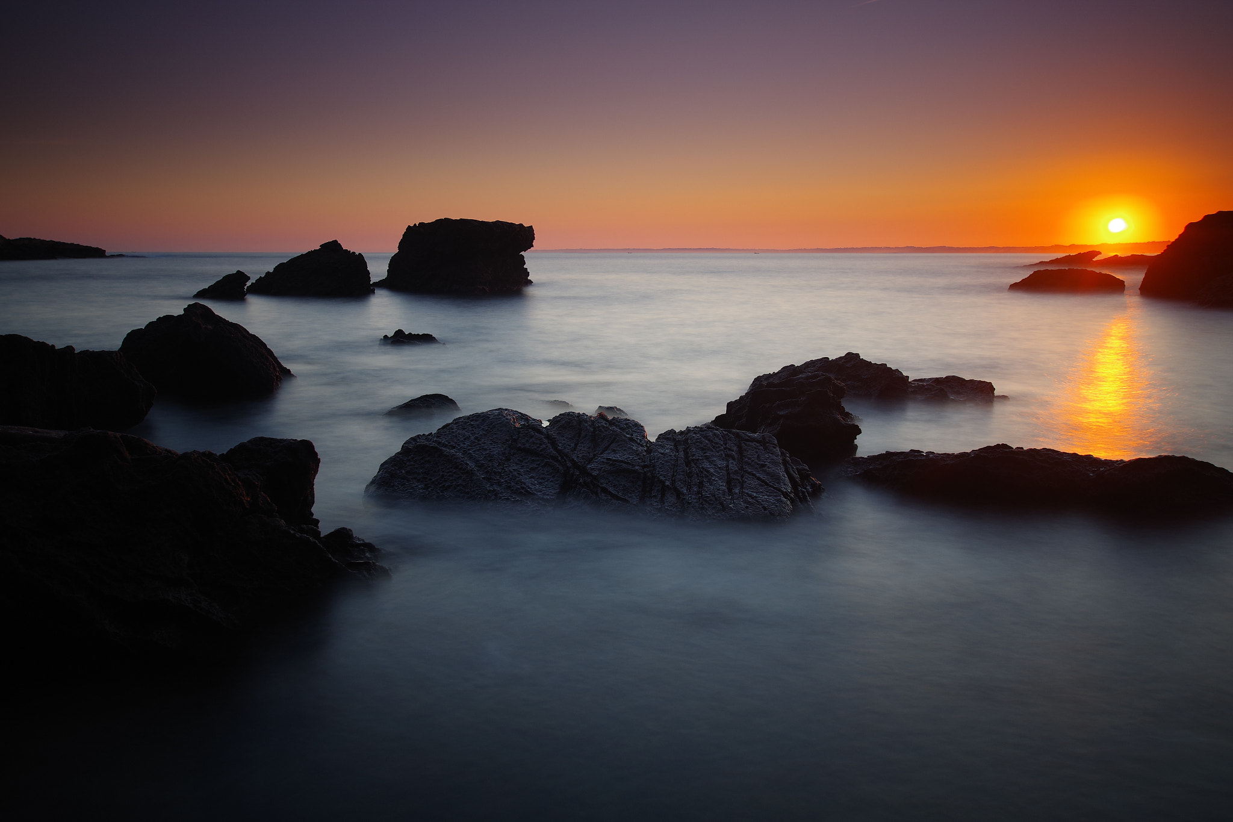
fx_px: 1027
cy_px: 411
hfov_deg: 61.9
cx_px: 616
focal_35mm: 30
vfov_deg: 43.6
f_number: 3.5
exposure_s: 13
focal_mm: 20
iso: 100
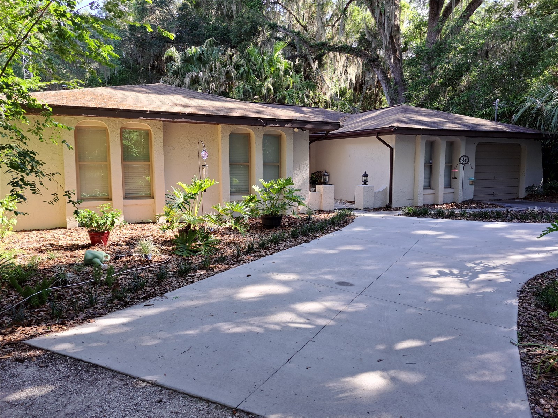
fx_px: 387
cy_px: 209
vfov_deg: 56.8
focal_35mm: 24
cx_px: 279
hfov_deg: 71.6
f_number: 1.8
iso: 50
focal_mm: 5.23
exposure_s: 1/147
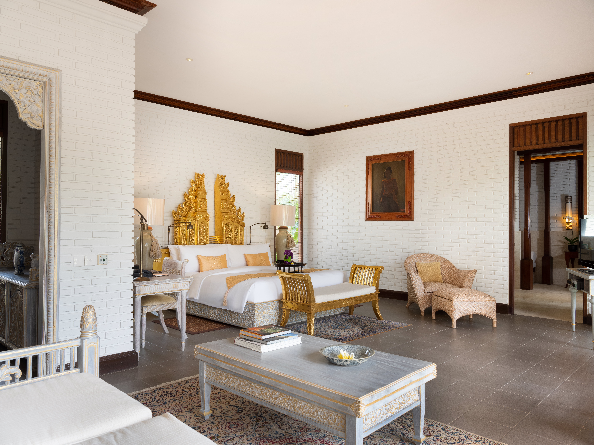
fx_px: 429
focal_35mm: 25
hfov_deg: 69.4
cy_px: 222
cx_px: 297
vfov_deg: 54.9
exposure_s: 1/2.5
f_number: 11
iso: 250
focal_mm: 32
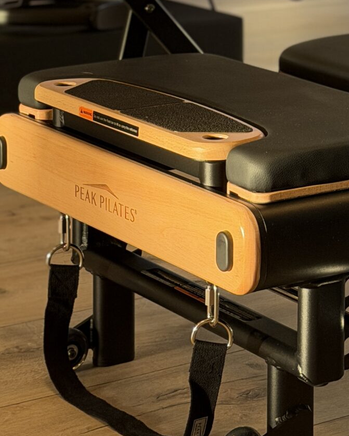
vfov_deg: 13.2
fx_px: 1847
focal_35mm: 143
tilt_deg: -8.0
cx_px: 383
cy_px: -53
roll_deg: -1.2
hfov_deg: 10.7
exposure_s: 1/220
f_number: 1.78
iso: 125
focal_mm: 6.76
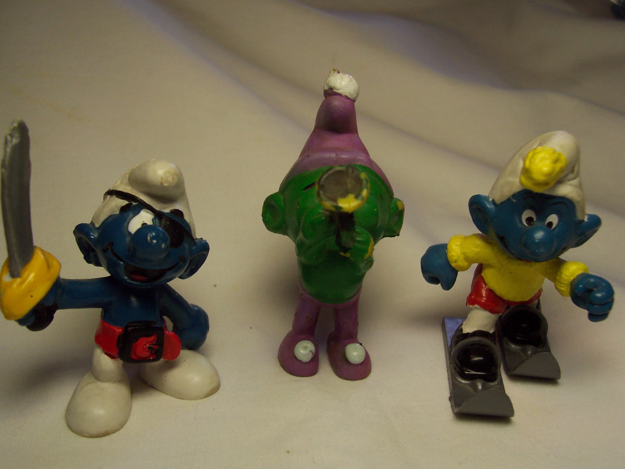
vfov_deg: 38.7
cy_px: 234
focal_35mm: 37
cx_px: 312
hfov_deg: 50.1
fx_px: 668
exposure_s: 1/180
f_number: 2.8
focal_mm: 5.6
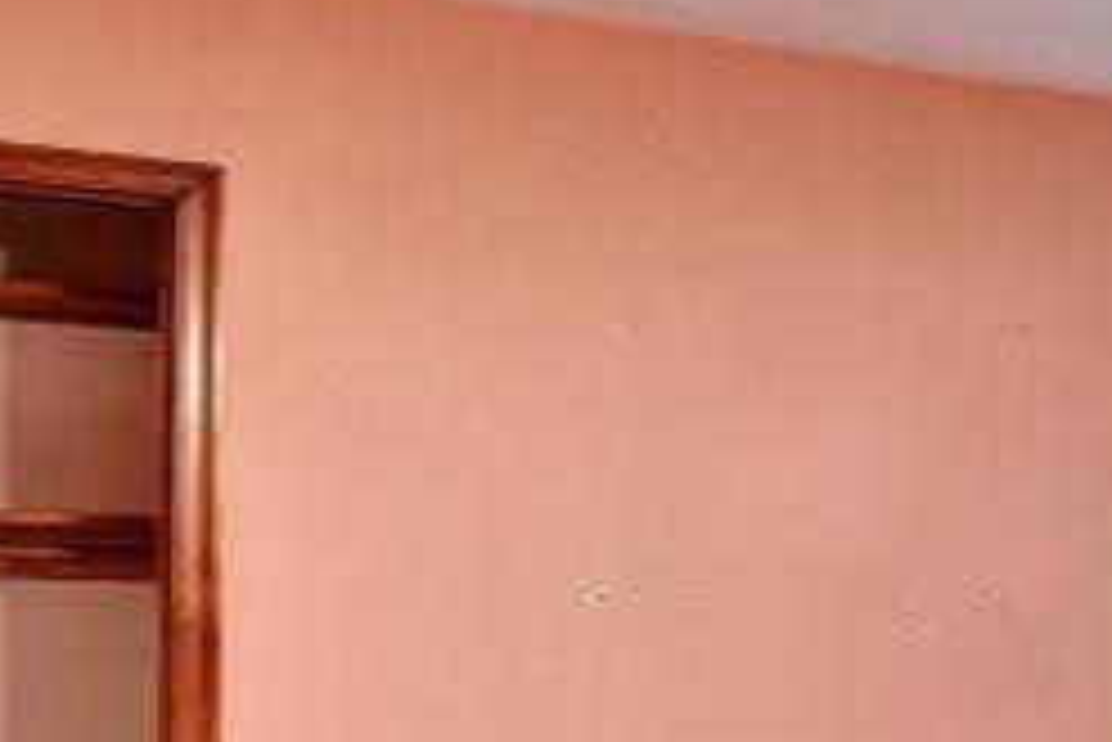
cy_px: 699
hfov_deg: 15.5
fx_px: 2627
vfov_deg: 15.9
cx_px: 2539
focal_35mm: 85
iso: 400
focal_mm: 14
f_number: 8
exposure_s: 1/3.33
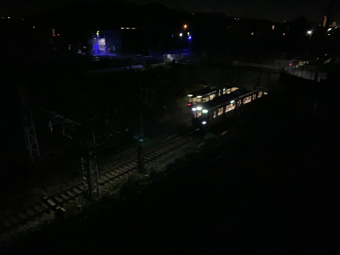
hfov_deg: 67.3
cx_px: 170
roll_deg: -1.2
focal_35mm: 26
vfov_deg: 53.1
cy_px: 128
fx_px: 255
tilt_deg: -21.0
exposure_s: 1/50
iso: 3200
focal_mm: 4.25
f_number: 1.8
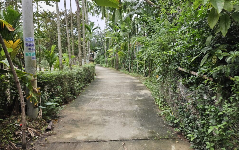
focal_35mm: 25
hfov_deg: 72.6
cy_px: 76
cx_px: 122
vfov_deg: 49.3
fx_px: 163
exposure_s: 1/180
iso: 40
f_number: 1.8
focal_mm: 5.4
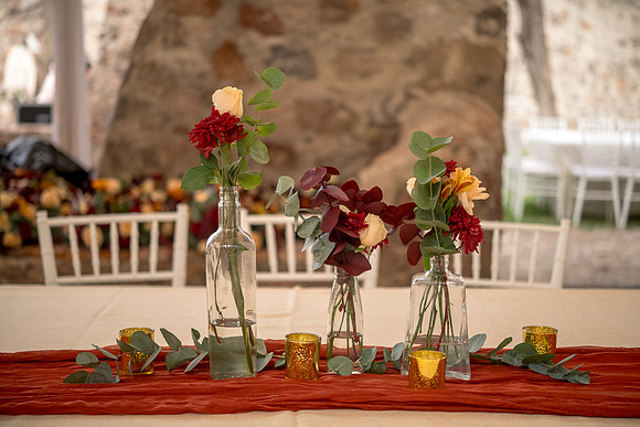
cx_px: 332
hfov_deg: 32.2
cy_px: 216
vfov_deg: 21.8
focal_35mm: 62
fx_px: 1109
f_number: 3.2
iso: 100
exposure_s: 1/200
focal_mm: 60
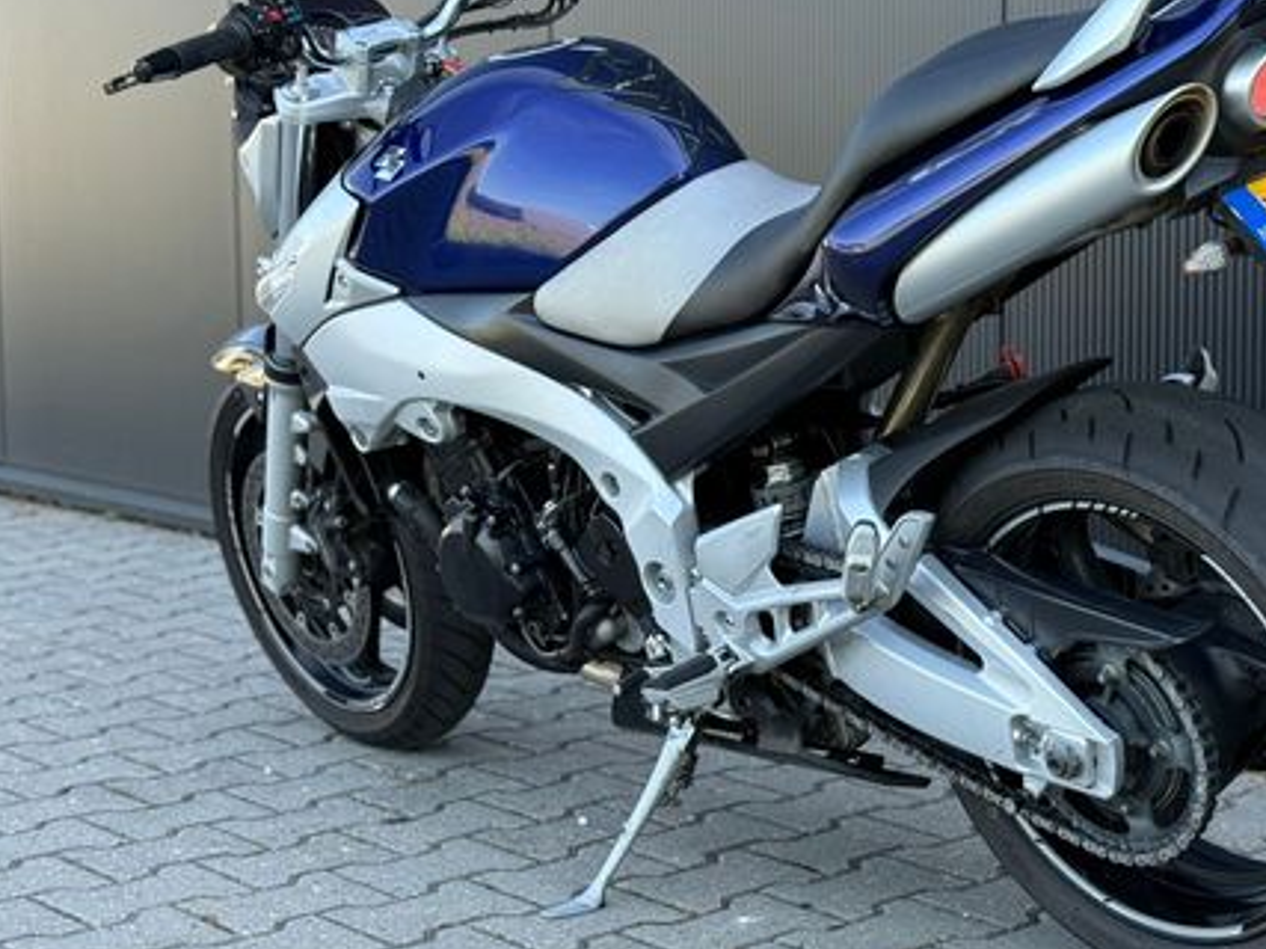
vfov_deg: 20.4
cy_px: 362
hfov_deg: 27.0
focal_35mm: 72
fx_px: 2632
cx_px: 774
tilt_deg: -4.8
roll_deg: +0.6
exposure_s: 1/322
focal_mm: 6.76
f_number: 1.78
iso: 80
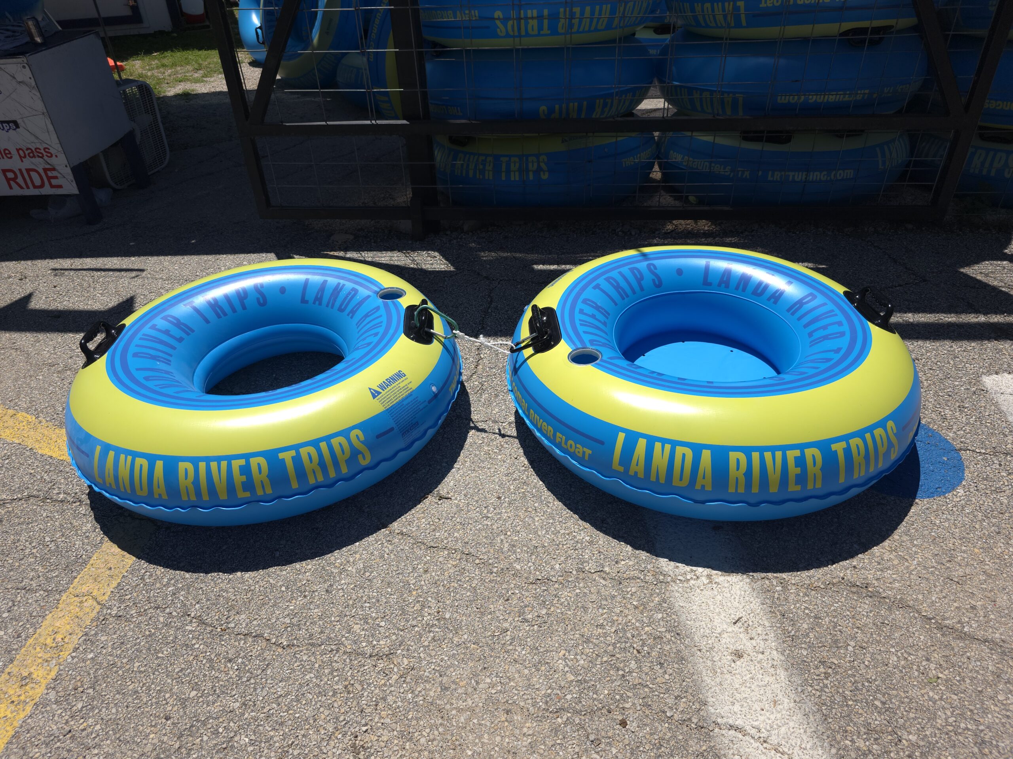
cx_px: 506
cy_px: 380
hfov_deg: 73.9
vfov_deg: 58.9
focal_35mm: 23
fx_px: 673
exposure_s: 1/854
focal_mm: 6.3
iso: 12
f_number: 1.7
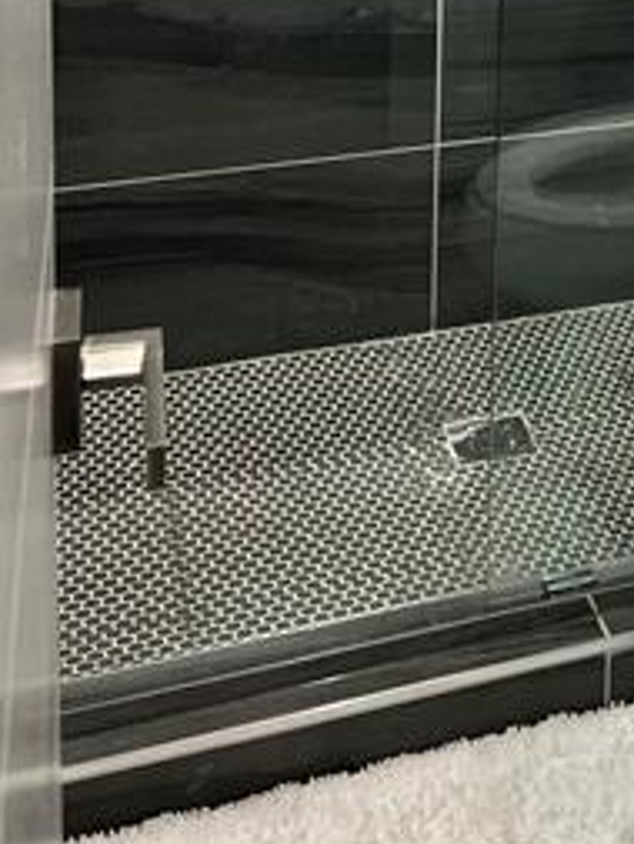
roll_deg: -2.7
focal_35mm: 79
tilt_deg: -9.6
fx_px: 1928
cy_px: -260
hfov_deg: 17.0
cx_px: 934
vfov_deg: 22.1
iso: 250
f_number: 1.5
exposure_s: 1/60
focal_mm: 5.7
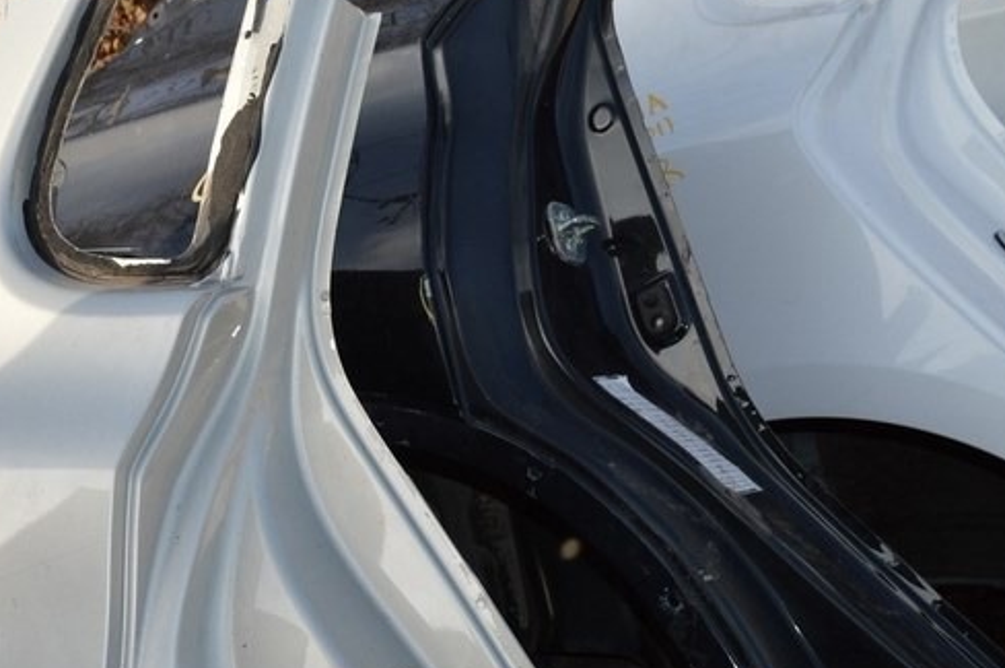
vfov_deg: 21.0
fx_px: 1756
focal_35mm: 63
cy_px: 607
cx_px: 212
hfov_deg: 31.2
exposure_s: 1/200
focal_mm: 20
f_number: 7.1
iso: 100
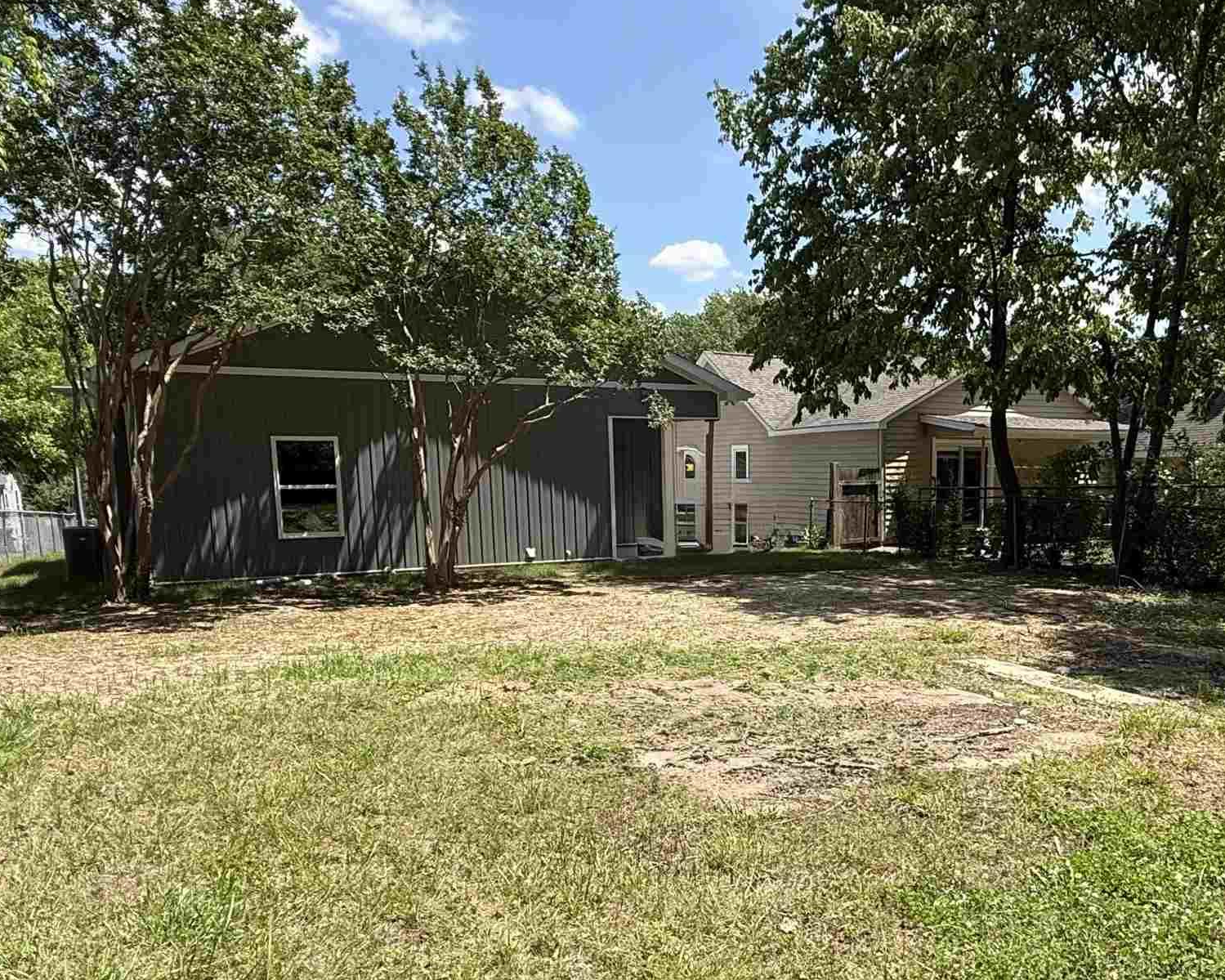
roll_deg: +0.2
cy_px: 615
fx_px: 1015
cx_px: 792
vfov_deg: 51.0
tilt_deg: -8.7
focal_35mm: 28
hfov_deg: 61.1
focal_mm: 2.22
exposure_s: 1/1167
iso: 50
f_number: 2.2
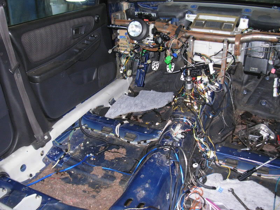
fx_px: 307
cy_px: 105
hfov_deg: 49.0
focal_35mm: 38
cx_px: 140
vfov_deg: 37.7
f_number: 2.9
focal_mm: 6.3
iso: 231
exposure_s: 1/93.1
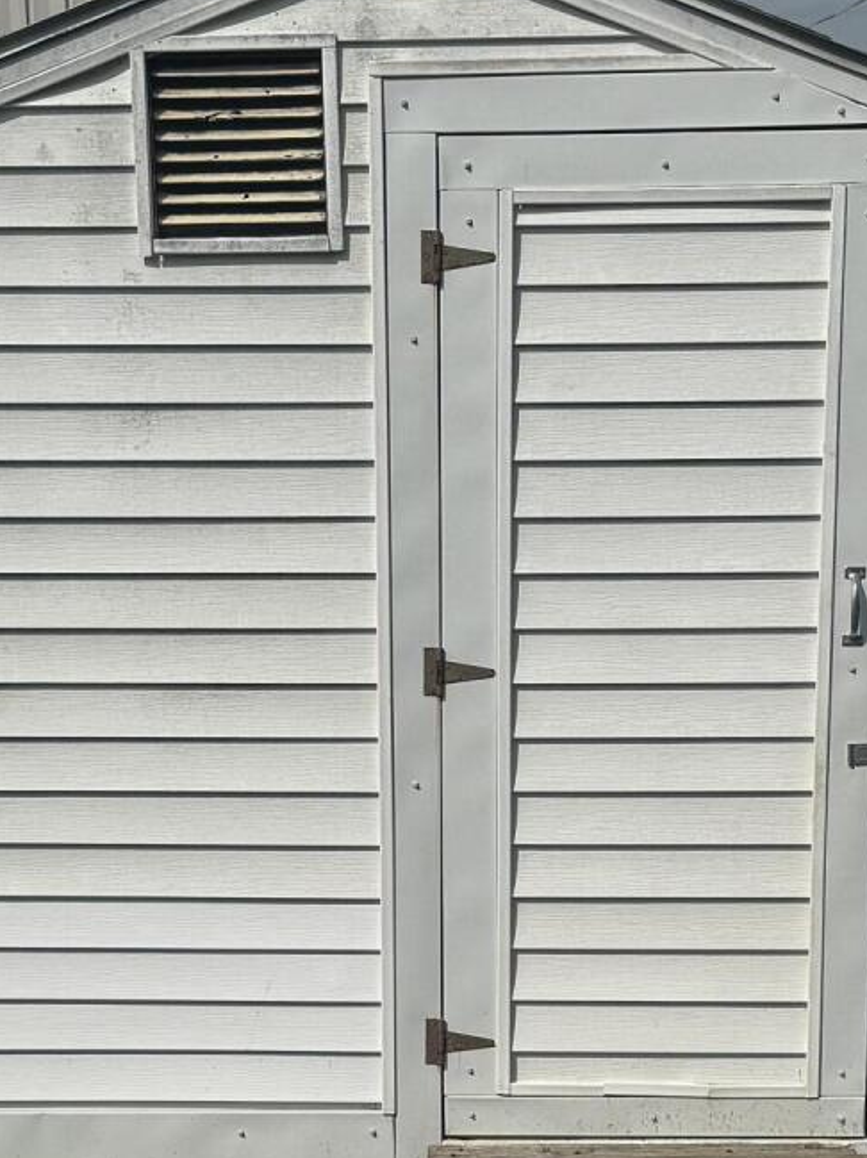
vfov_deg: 26.0
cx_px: 444
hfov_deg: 19.9
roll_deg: +0.3
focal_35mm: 74
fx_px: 2474
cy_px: 855
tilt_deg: -13.8
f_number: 1.78
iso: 80
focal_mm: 6.76
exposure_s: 1/12346
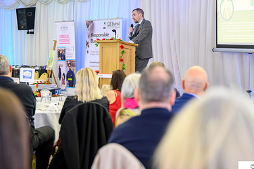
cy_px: 71
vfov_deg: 12.7
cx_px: 105
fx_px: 761
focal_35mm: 108
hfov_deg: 18.9
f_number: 2.8
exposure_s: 1/200
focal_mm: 70
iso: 12800
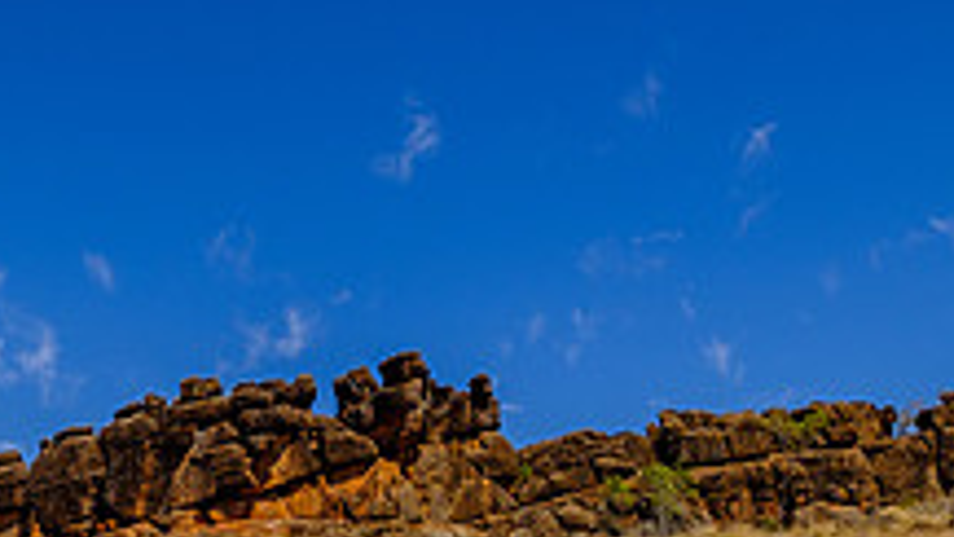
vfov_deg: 26.9
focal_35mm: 42
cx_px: 229
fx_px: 1062
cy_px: 526
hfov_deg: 46.5
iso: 200
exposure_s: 1/1500
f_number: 5.6
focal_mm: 10
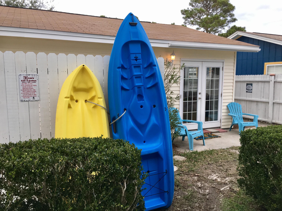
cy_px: 106
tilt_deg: -5.5
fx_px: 236
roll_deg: -0.7
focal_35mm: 29
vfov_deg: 48.2
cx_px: 141
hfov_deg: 61.7
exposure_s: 1/100
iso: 32
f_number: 2.2
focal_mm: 4.15
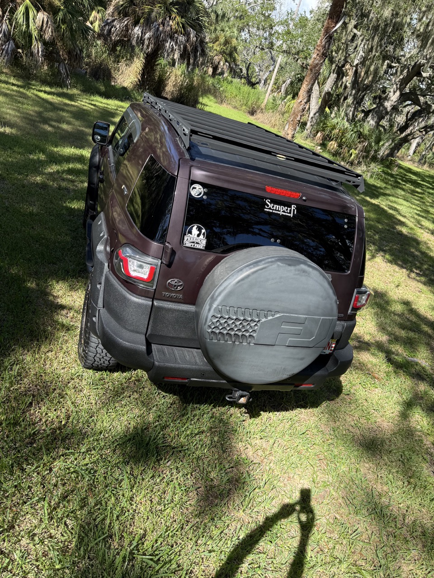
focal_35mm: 24
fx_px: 401
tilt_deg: -23.4
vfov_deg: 71.6
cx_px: 217
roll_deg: -21.2
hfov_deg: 56.8
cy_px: 289
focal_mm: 6.76
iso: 100
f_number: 1.78
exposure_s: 1/1855
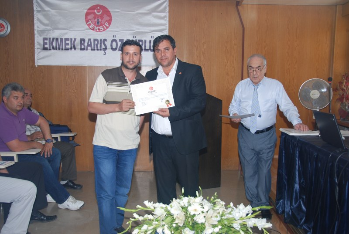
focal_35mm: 39
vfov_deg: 34.4
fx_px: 379
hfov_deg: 49.5
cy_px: 117
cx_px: 174
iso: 200
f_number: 4
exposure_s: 1/60
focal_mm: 26
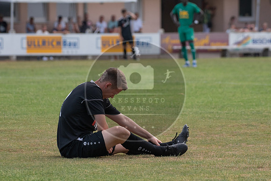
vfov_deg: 5.1
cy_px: 101
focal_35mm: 272
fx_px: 2049
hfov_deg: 7.6
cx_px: 148
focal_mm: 200
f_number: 5.6
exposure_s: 1/1600
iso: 1100
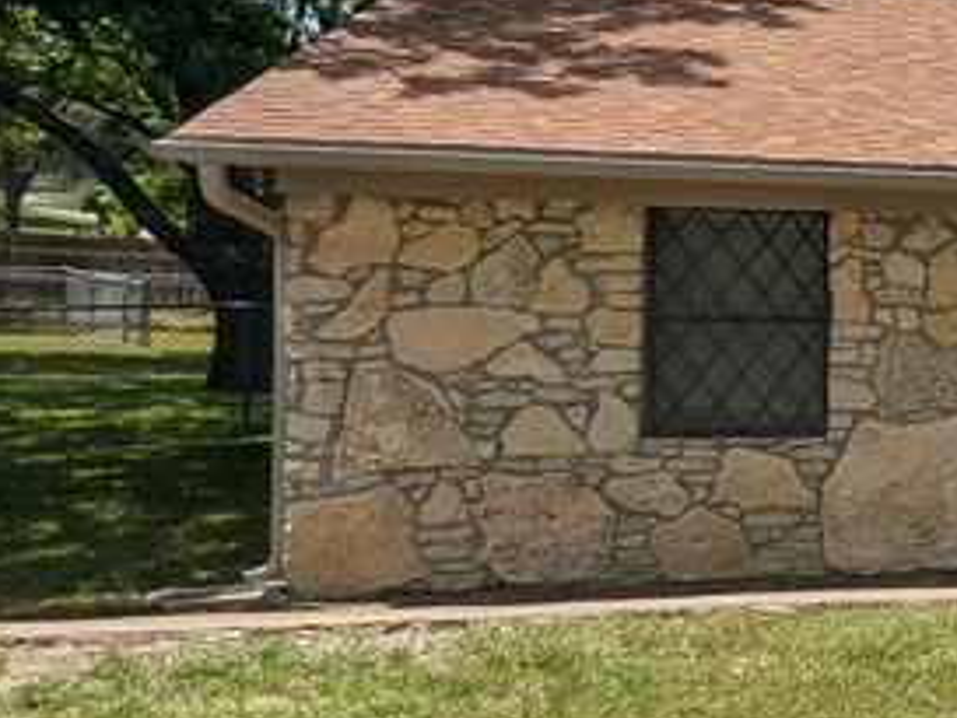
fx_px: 1659
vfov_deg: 24.4
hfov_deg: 21.3
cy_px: 291
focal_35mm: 60
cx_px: 1721
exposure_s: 1/2114
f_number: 2.2
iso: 48
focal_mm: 2.35
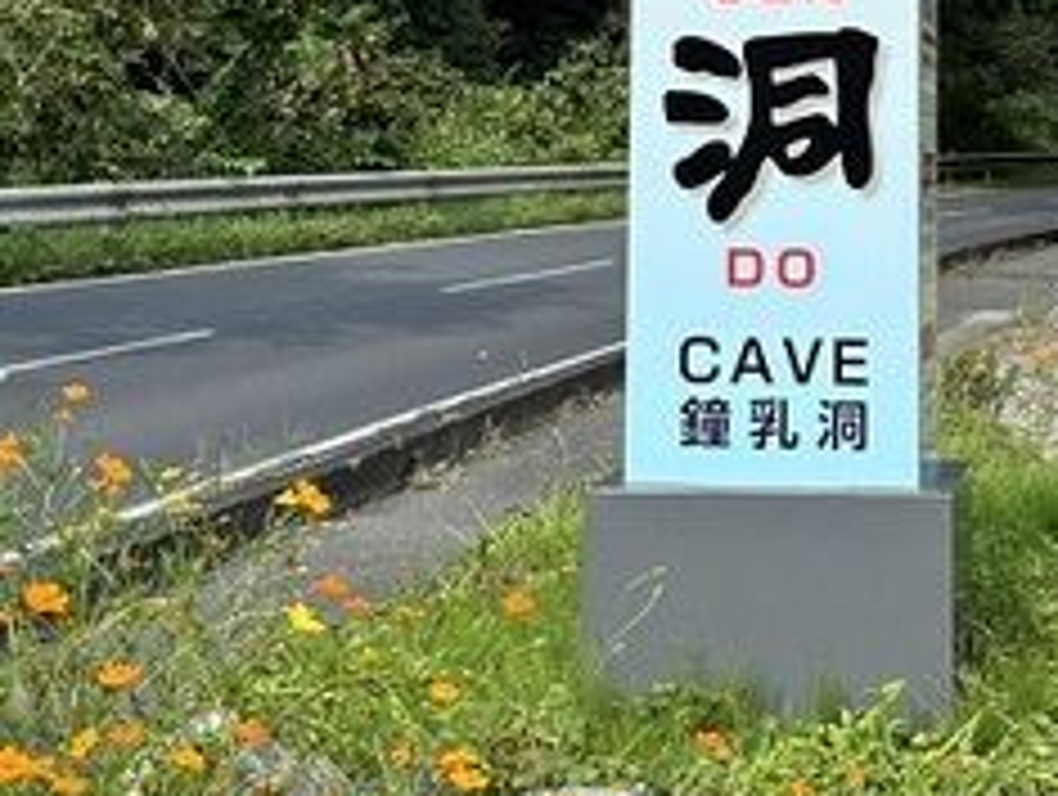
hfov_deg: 21.6
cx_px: 754
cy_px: -74
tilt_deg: +4.5
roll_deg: +0.3
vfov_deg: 16.0
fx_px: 2755
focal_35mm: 90
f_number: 1.6
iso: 50
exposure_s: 1/961
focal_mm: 5.96
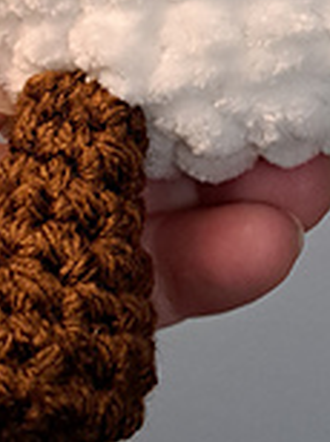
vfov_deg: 18.7
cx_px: 287
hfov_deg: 14.6
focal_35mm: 100
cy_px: -69
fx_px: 1275
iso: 400
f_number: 1.8
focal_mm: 5.23
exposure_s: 1/60
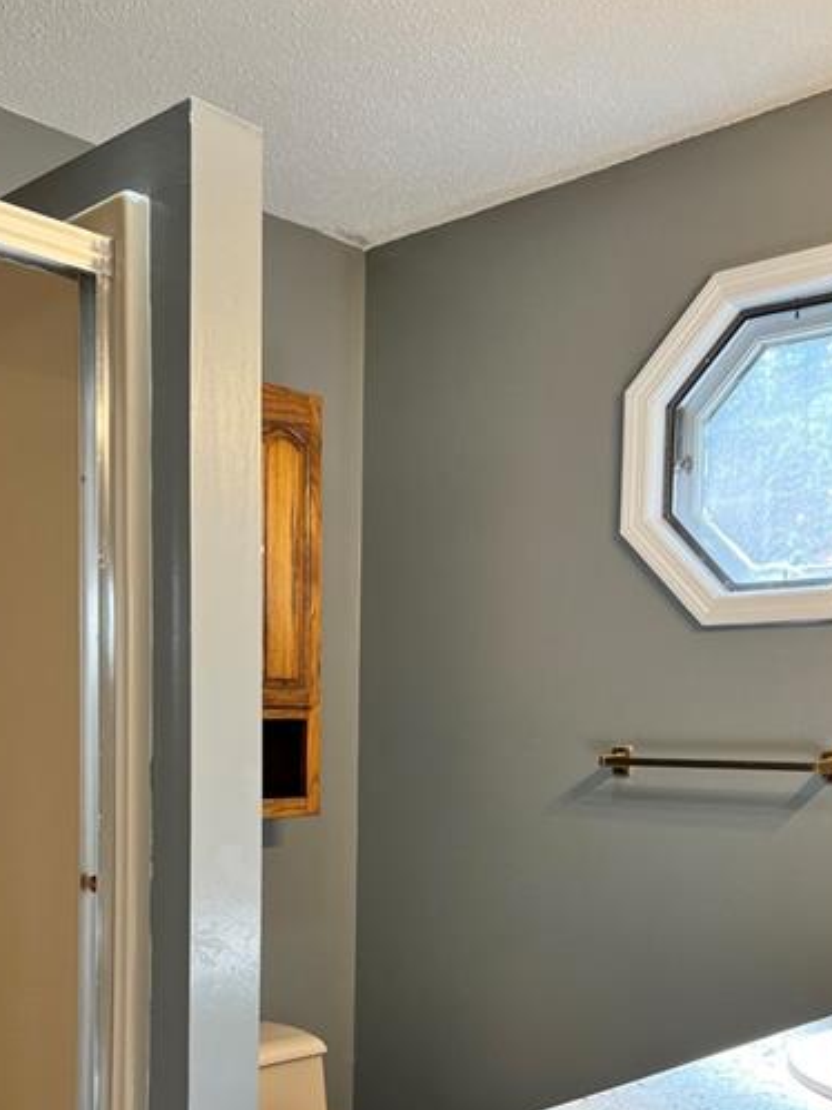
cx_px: 434
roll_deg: -1.7
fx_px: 1282
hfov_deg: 35.9
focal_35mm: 40
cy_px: 774
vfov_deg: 45.8
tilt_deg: -1.5
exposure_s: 1/121
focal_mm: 5.7
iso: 100
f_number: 1.5
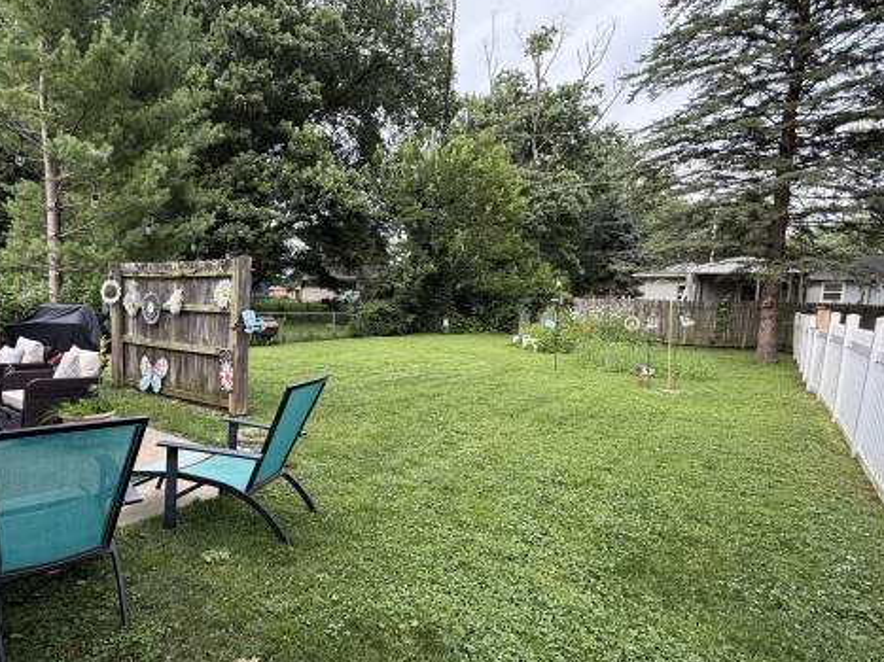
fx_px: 511
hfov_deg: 81.3
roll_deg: -2.1
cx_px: 380
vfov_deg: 65.9
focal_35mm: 20
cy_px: 352
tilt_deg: -5.3
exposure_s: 1/241
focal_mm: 2.22
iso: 50
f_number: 2.2
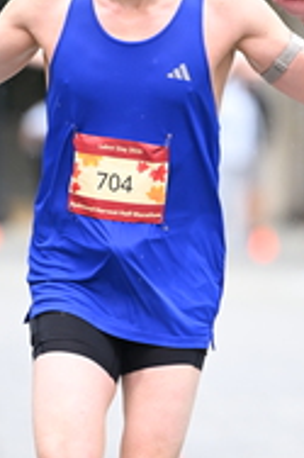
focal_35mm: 586
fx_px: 7436
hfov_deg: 2.3
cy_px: 244
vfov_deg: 3.5
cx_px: 203
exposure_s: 1/1250
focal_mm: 200
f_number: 2.8
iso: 1250
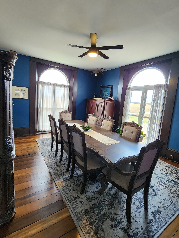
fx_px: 103
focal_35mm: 15
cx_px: 81
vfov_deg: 98.1
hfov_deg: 81.5
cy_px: 115
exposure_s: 1/60
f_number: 2.2
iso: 320
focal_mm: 2.2
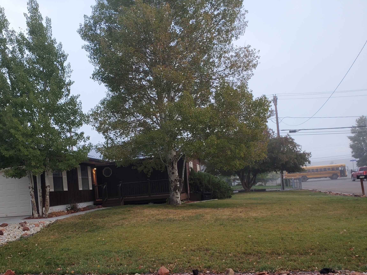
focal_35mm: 34
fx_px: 361
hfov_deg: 53.7
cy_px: 171
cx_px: 152
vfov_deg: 41.5
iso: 100
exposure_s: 1/120
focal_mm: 4.3
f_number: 2.4
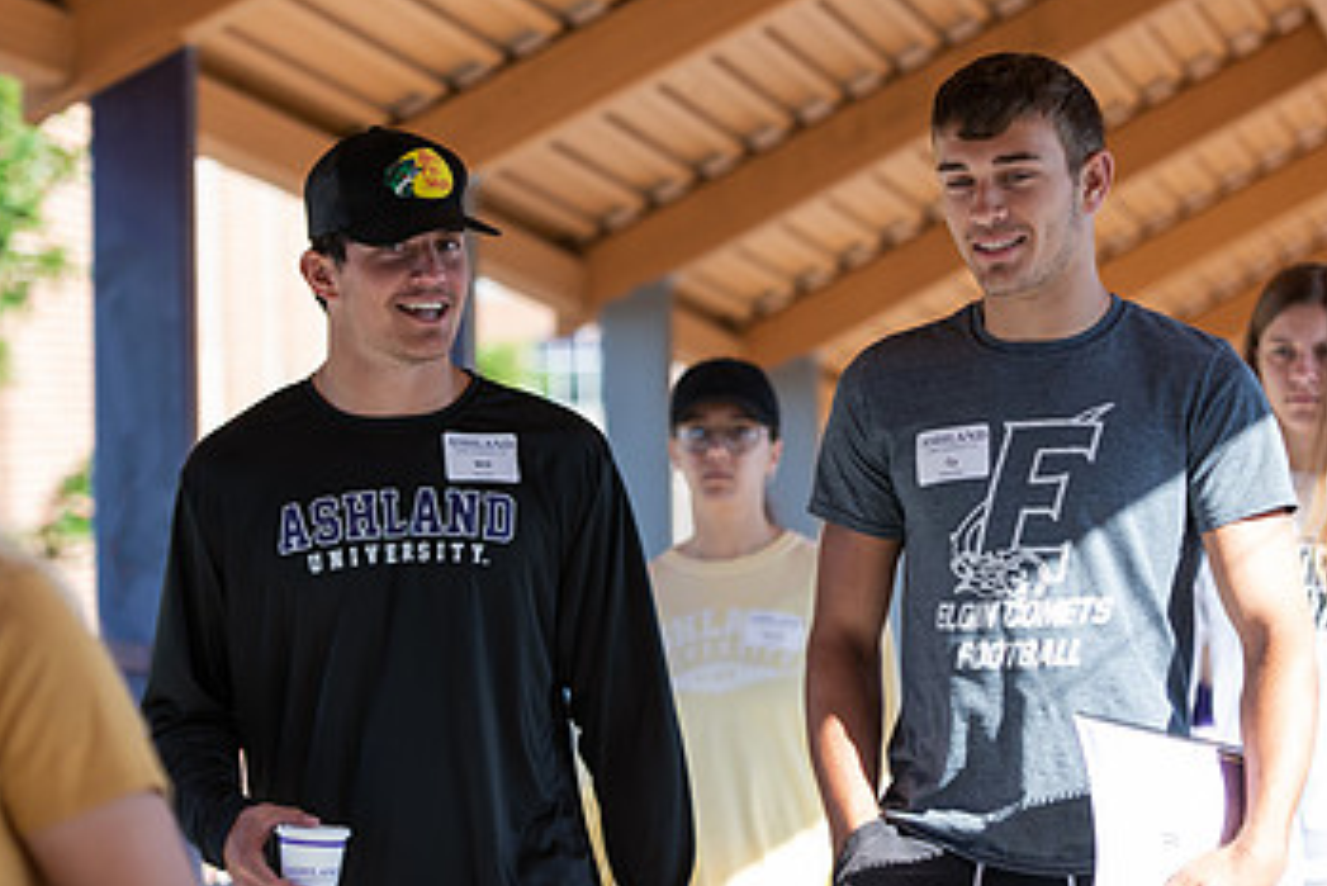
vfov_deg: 8.4
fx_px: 6011
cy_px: 318
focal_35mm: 163
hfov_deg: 12.6
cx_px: 741
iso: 100
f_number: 3.2
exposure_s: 1/320
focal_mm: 98
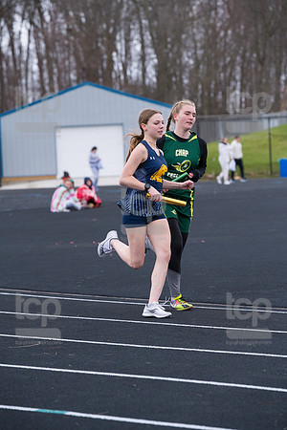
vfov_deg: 13.7
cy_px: 215
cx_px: 144
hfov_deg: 9.1
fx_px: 1794
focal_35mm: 150
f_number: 5
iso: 2000
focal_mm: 150
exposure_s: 1/1600
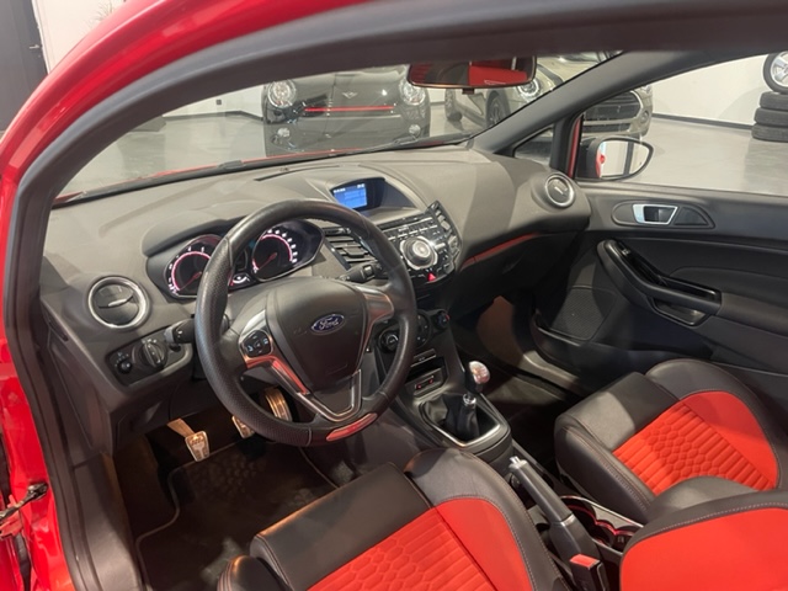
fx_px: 592
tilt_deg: -24.3
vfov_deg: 53.1
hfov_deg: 67.3
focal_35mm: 26
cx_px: 394
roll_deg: -0.1
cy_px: 296
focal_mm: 4.2
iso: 400
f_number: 1.6
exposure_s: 1/33
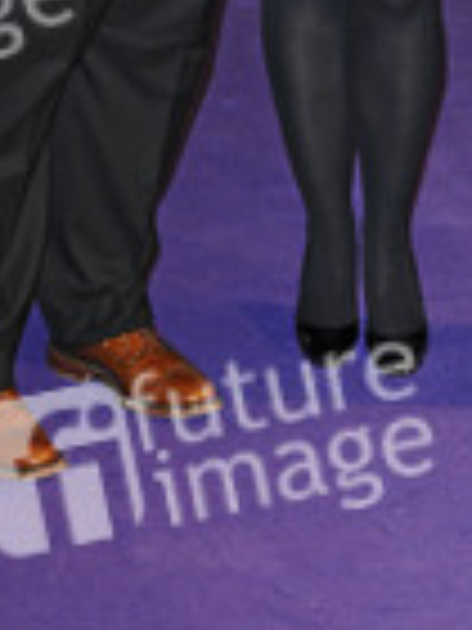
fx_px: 3582
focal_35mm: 197
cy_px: -225
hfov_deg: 7.5
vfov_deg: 9.8
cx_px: 333
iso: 640
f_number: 5.6
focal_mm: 48
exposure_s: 1/160
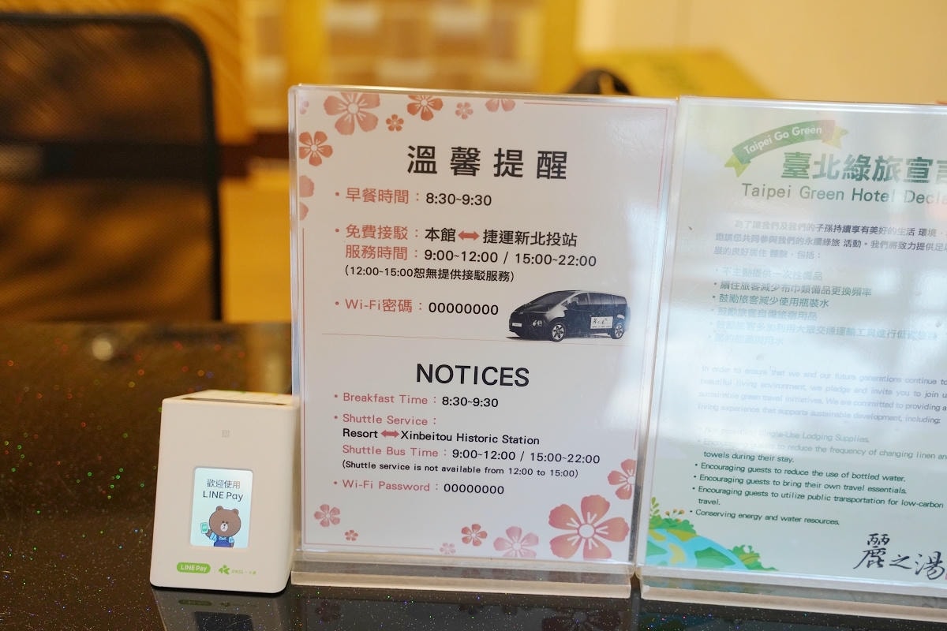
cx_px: 474
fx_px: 1341
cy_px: 316
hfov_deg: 38.9
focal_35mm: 51
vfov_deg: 26.5
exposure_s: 1/160
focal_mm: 51
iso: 1600
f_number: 4
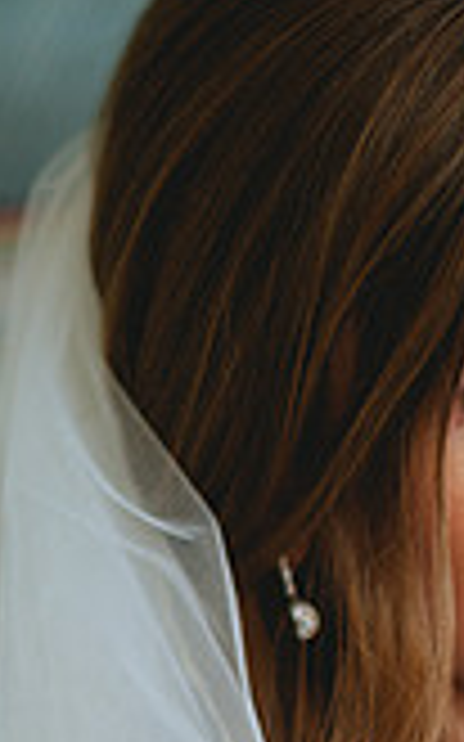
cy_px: 913
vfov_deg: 14.5
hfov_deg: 9.3
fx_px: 2815
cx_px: 547
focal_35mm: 139
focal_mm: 50
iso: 250
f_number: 2
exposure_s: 1/100
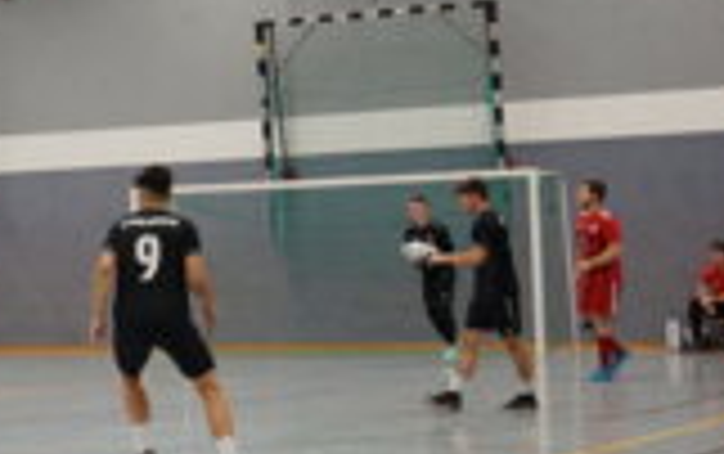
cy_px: 171
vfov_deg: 12.4
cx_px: 36
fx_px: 2094
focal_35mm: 106
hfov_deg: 19.2
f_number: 4
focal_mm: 28
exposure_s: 1/60
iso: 500
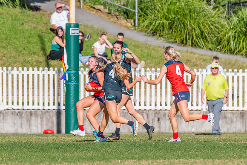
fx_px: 4584
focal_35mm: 668
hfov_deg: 3.1
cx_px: 103
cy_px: 69
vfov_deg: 2.1
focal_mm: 460
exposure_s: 1/1600
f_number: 11
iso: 800
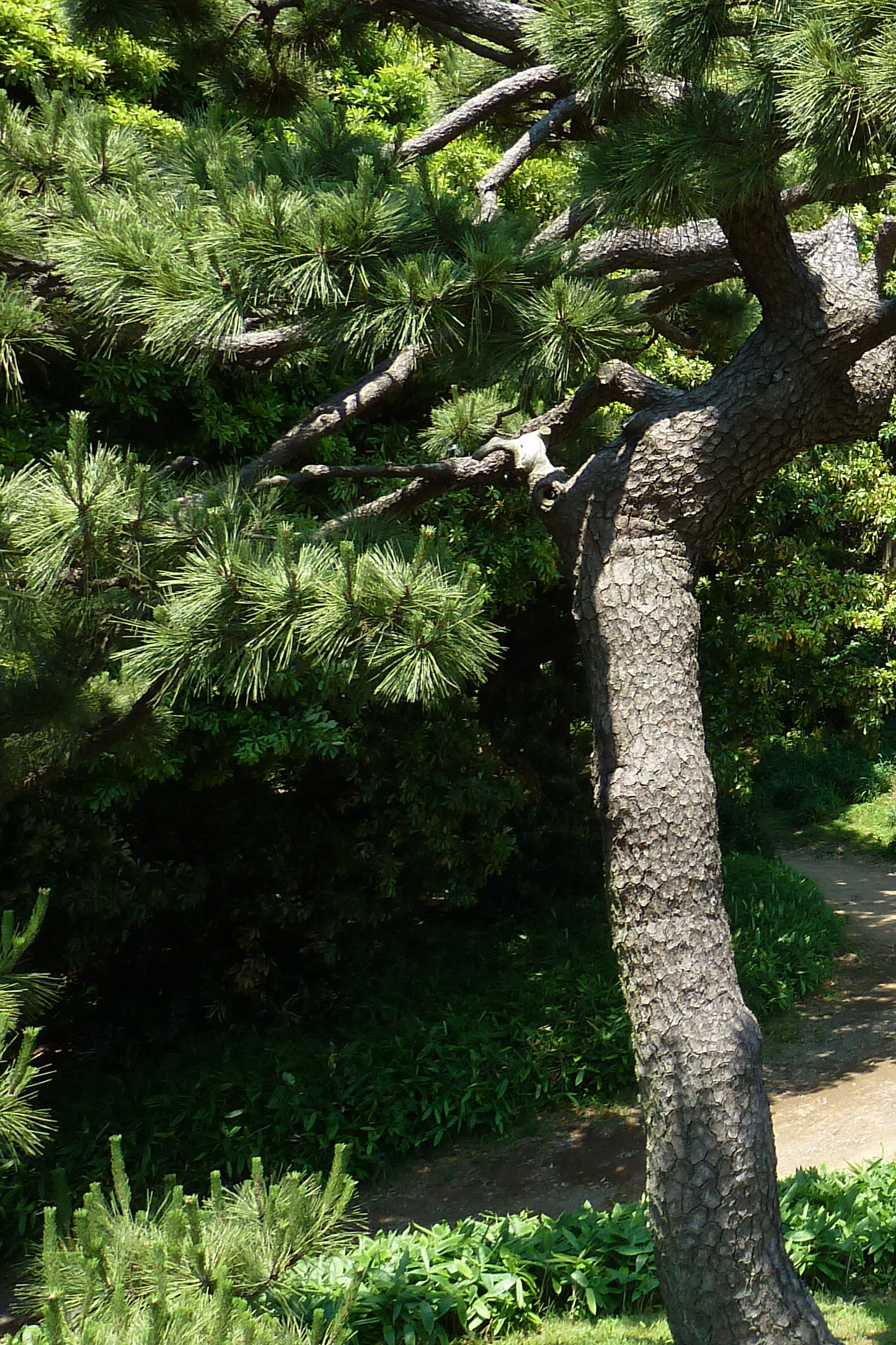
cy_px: 542
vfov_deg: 40.9
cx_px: 1213
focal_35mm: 48
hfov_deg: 24.1
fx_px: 1792
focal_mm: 4.1
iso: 80
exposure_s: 1/160
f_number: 4
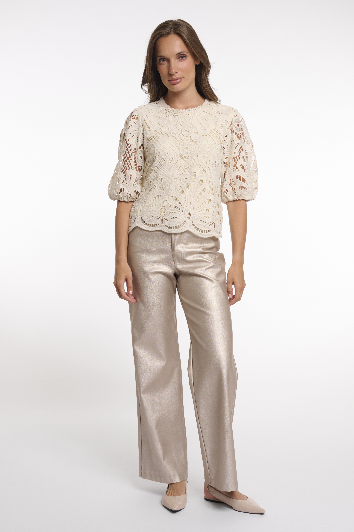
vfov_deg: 38.2
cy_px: 266
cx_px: 177
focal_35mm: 52
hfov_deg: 26.0
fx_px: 768
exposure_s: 1/160
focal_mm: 52
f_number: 8
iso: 125
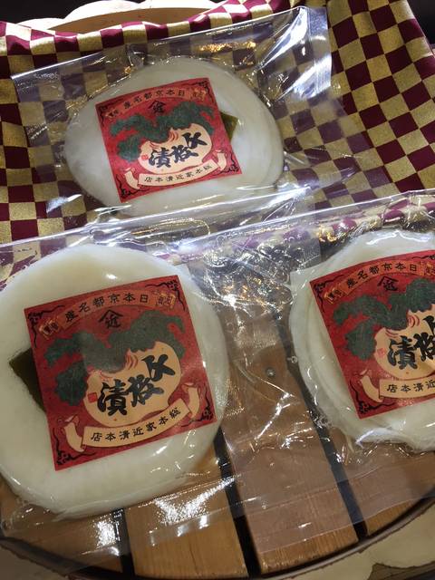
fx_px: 486
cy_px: 290
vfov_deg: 61.7
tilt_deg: -60.7
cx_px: 218
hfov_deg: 48.2
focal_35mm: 29
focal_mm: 4.15
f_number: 2.2
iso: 32
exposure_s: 1/40
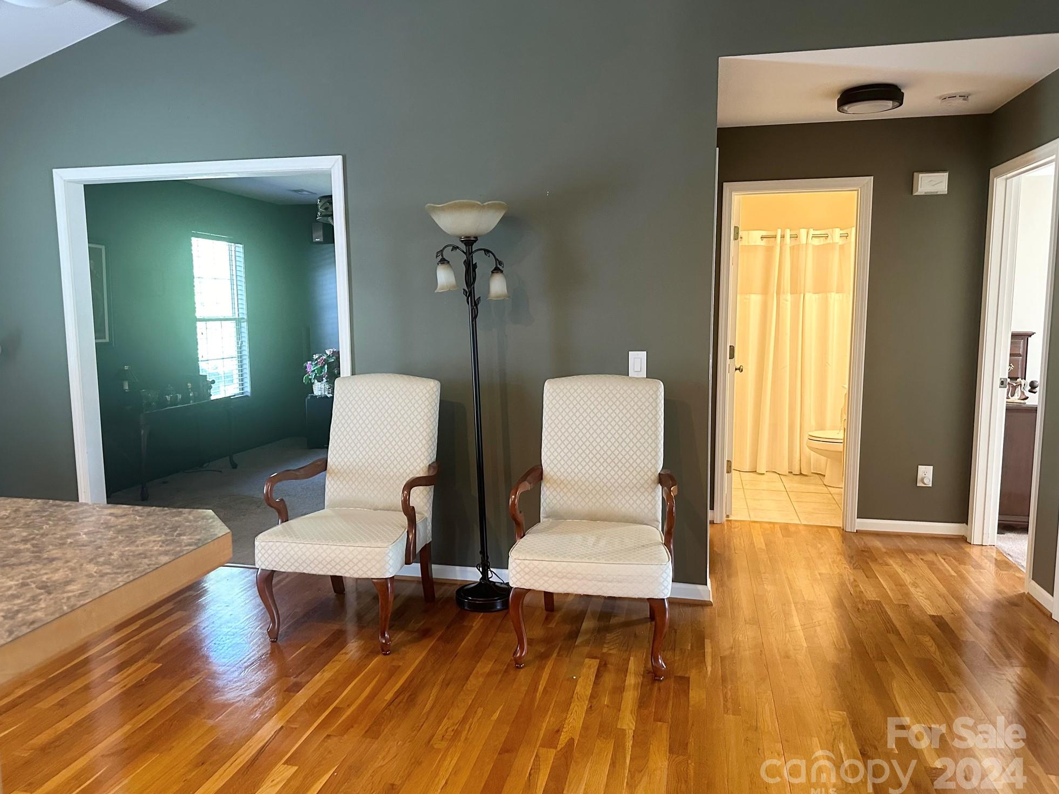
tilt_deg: -7.0
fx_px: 765
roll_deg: +0.1
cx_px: 513
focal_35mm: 25
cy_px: 405
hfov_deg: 69.4
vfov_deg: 54.9
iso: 500
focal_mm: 6.86
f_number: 1.78
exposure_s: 1/60
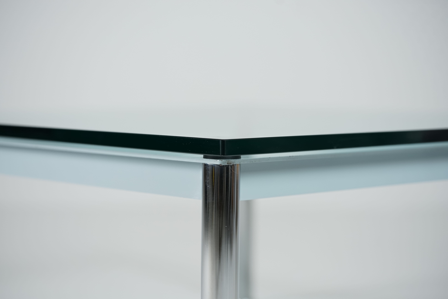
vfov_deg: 15.2
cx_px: 224
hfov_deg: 22.6
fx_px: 1120
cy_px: 150
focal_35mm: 90
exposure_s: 1/100
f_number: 3.5
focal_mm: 90
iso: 800
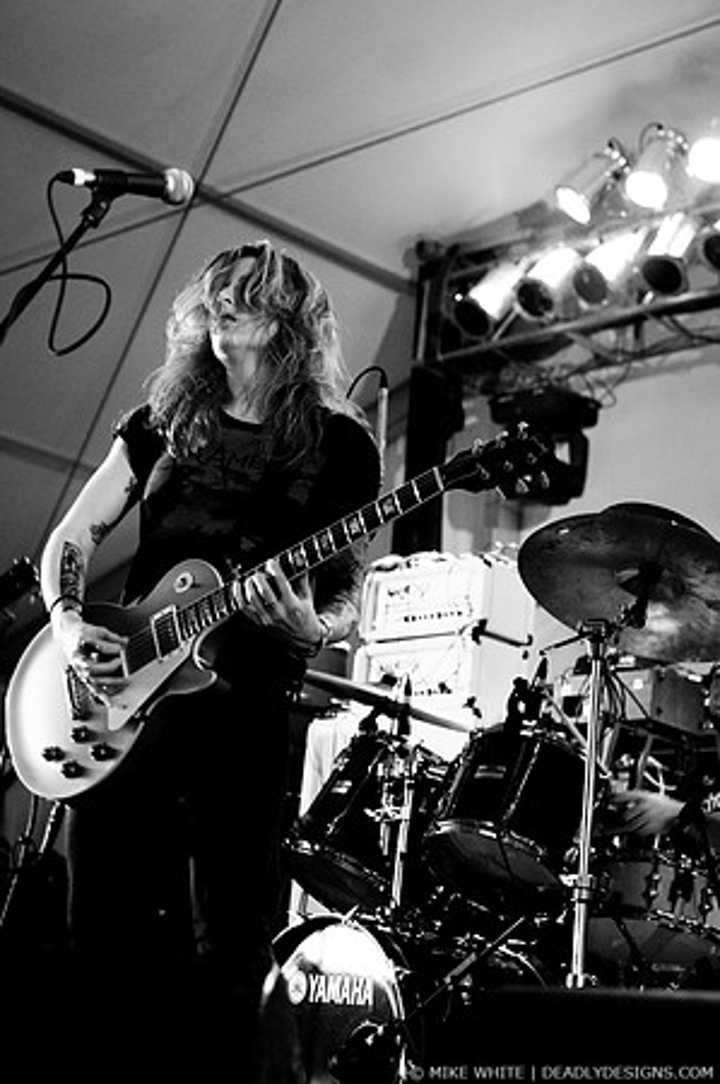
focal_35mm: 66
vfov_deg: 30.5
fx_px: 1984
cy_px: 542
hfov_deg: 20.6
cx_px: 360
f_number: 2.8
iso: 1000
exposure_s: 1/60
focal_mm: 44
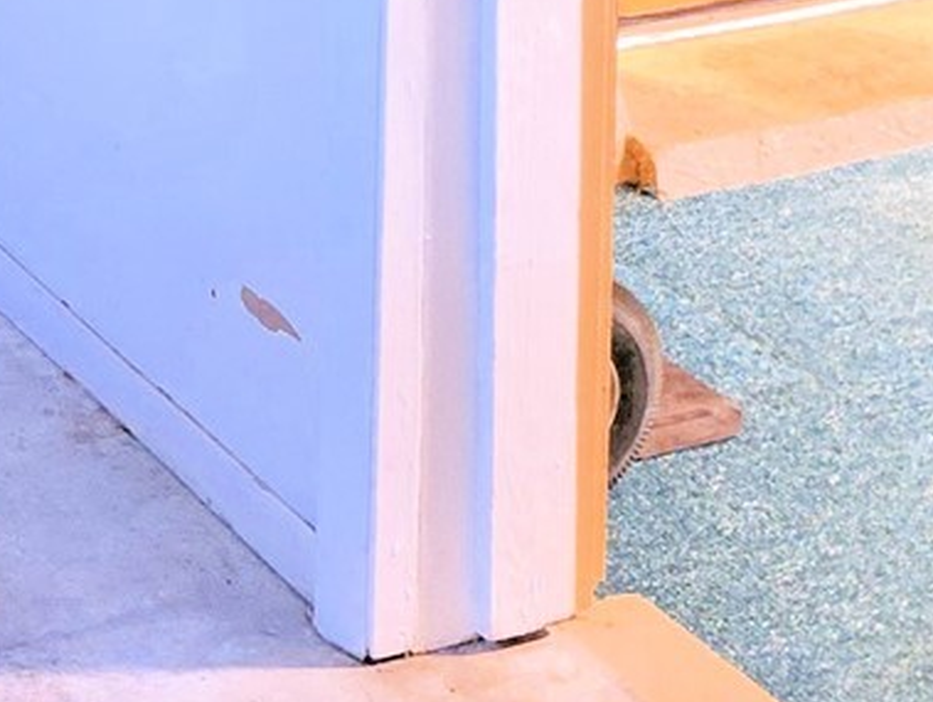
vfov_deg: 13.4
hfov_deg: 18.9
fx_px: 2617
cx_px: -231
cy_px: -648
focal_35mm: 97
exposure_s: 1/24
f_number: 1.8
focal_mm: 5.4
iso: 500
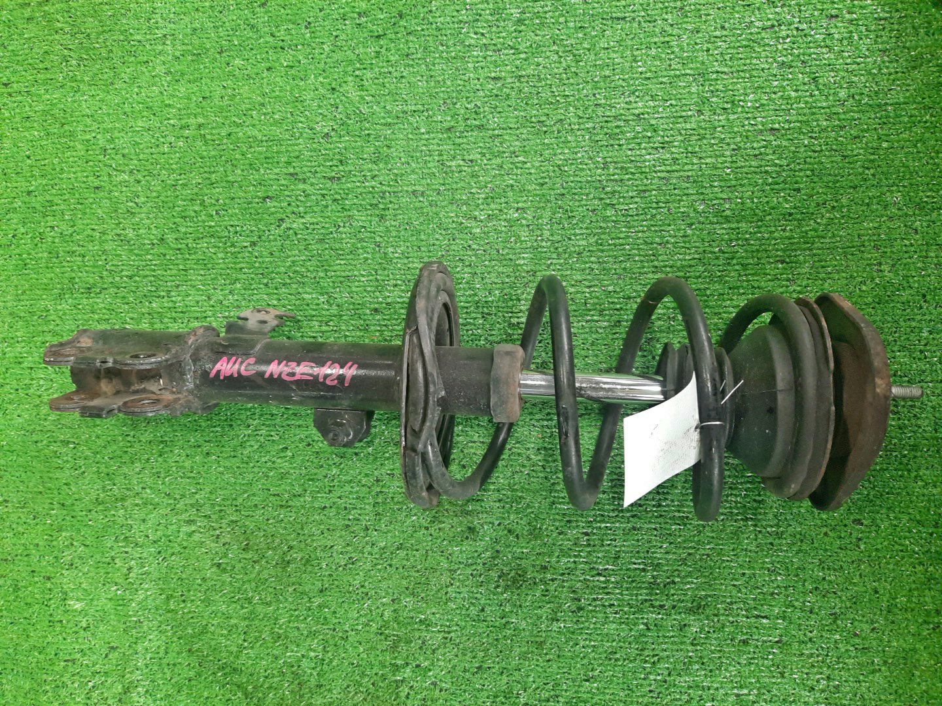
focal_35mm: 25
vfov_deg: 54.9
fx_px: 680
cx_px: 471
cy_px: 353
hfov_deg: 69.4
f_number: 2
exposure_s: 1/50
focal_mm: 4.6
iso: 251
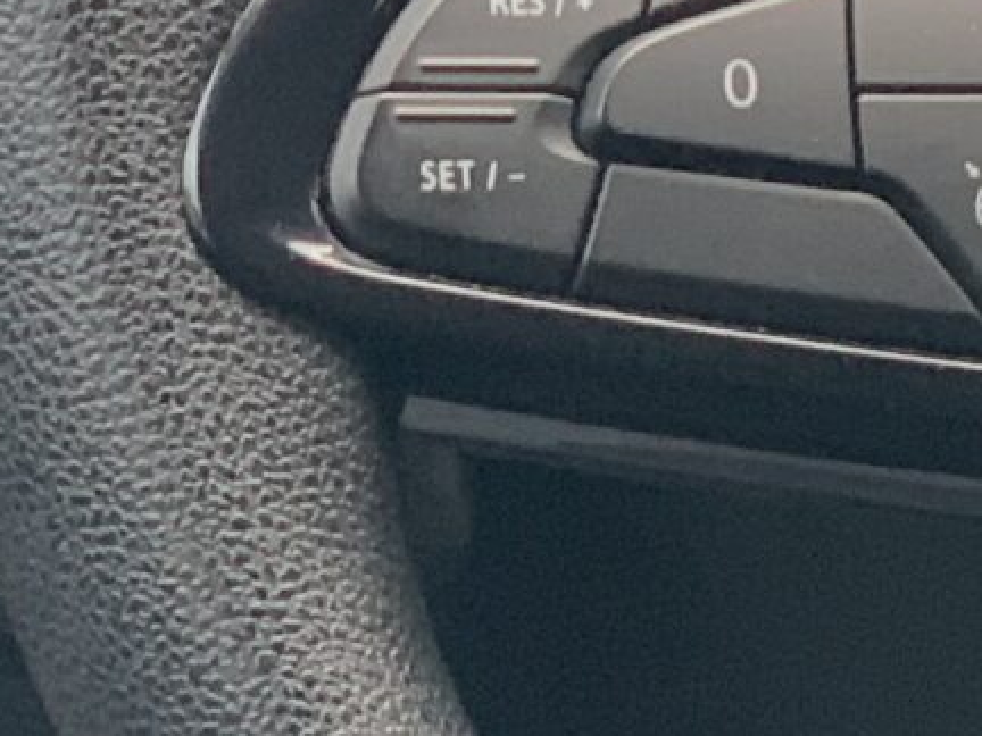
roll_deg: -1.4
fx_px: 8737
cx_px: 1964
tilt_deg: -14.1
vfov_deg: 4.8
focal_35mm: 308
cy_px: -98
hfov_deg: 6.3
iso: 125
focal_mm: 6
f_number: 2.4
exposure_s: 1/105
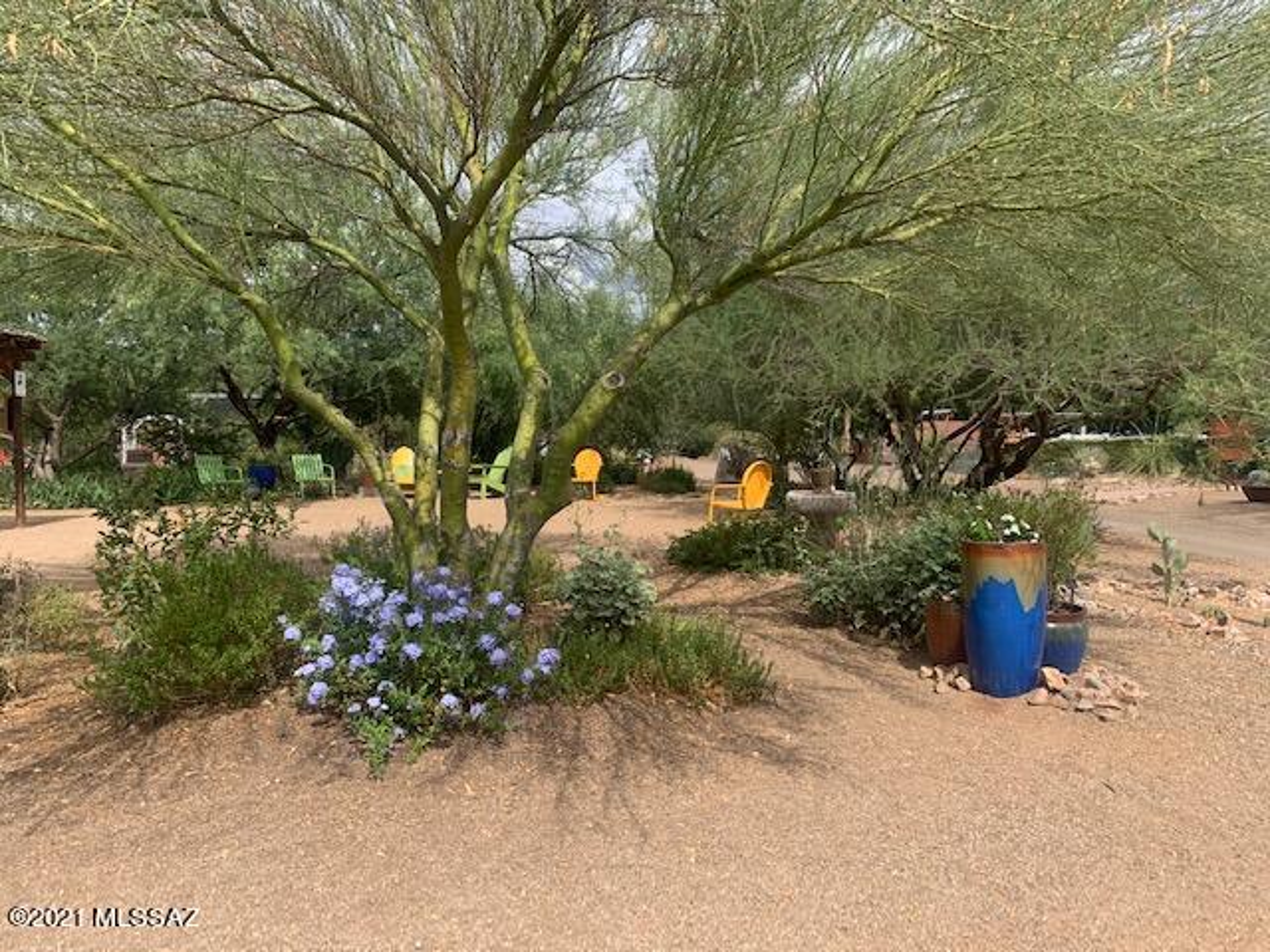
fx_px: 954
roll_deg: -0.5
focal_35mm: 26
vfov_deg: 53.1
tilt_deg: -2.2
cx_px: 635
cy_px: 476
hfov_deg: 67.3
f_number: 1.8
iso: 25
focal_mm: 4.25
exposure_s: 1/1585
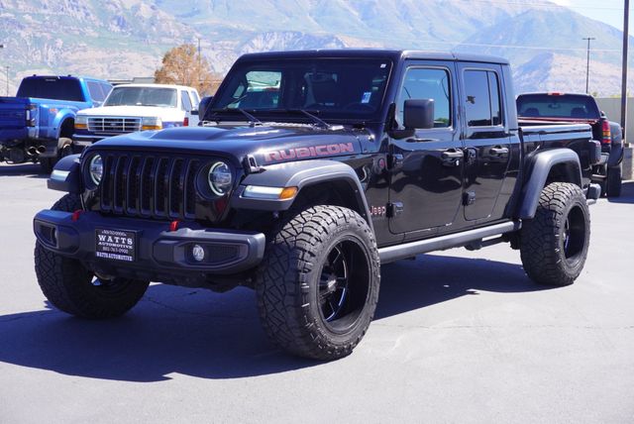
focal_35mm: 56
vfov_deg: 24.5
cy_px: 212
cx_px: 317
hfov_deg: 35.9
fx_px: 978
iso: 100
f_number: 8
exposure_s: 1/100
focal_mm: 37
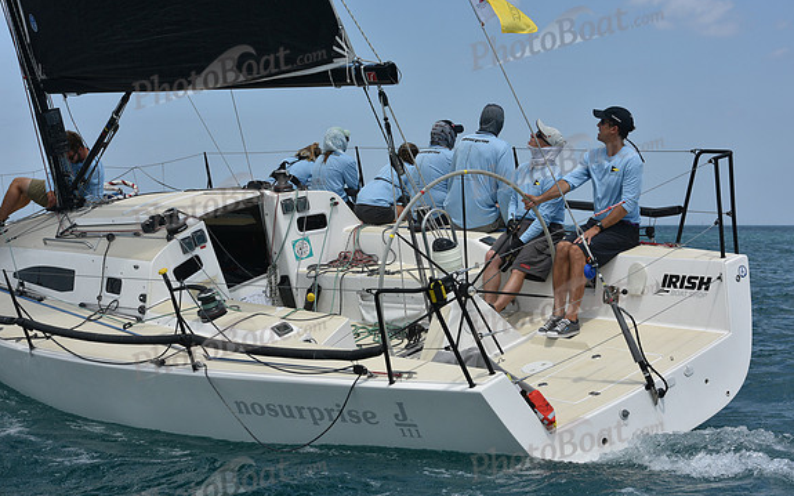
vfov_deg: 18.1
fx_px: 1558
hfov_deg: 28.6
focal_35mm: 72
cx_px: 399
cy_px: 254
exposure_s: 1/1250
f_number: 9
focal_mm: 70
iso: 250
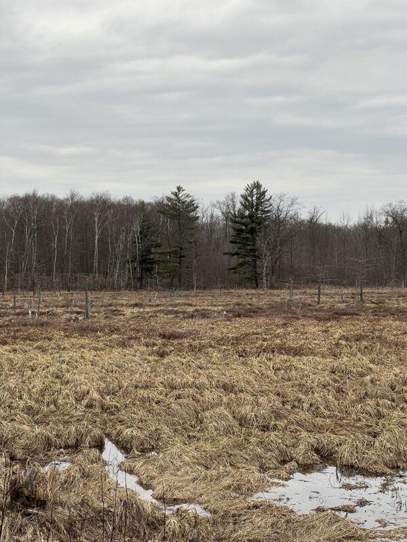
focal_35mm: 77
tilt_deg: +0.5
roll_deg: -0.2
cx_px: 204
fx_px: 1207
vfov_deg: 25.3
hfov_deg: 19.1
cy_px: 271
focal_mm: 9
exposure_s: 1/99
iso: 32
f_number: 2.8
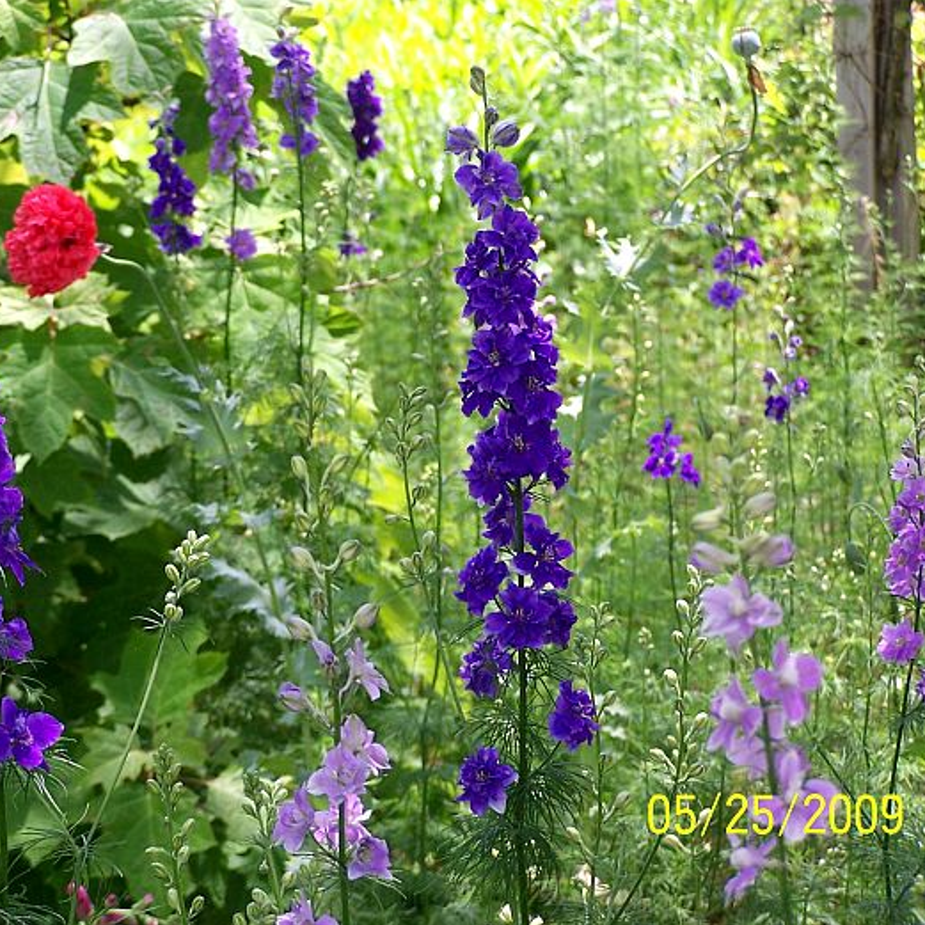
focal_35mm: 152
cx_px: 353
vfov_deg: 11.5
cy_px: 464
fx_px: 4595
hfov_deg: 11.5
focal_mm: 21.2
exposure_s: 1/250
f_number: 3.2
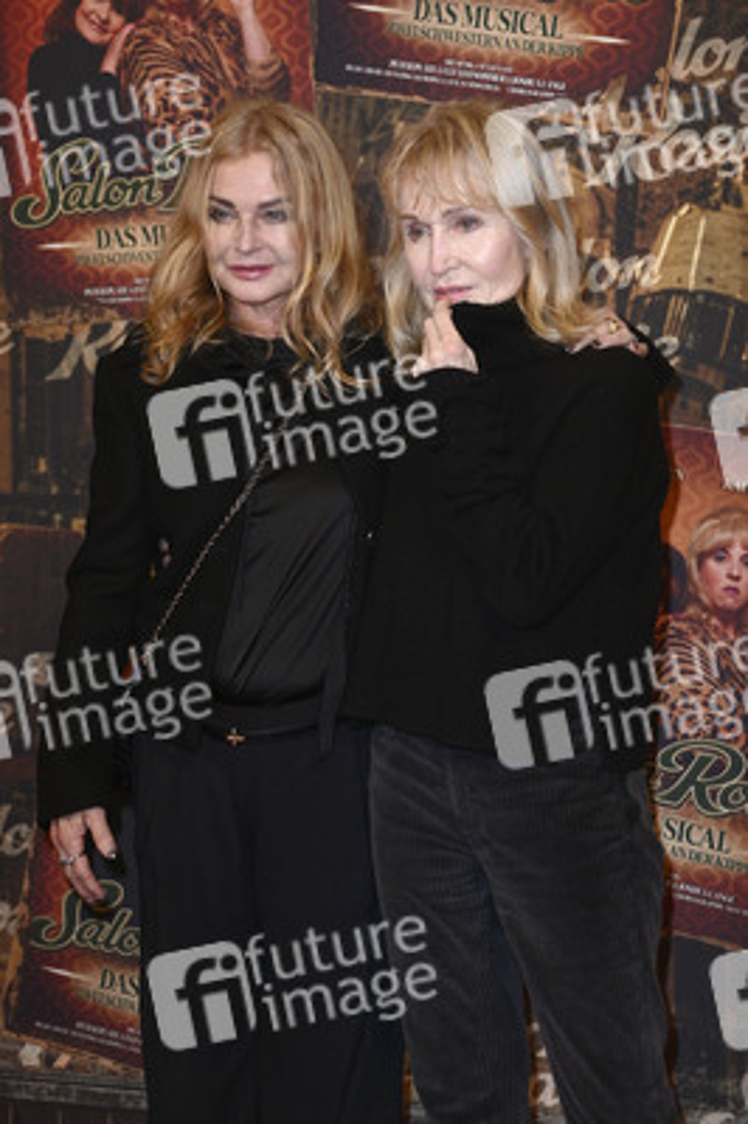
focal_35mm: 98
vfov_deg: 20.8
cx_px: 374
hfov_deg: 13.9
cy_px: 562
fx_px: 3059
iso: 1250
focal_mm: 98
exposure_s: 1/250
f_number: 5.6
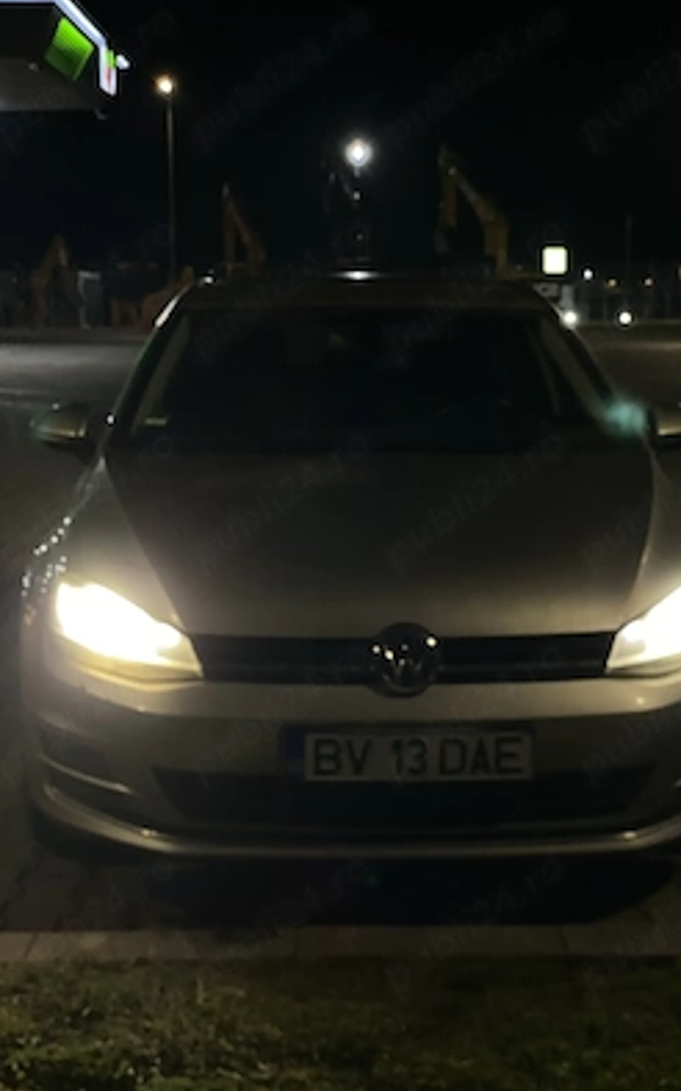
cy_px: 546
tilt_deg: -7.1
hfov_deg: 23.1
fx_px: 1664
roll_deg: -0.7
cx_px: 376
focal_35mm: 56
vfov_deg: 36.3
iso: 250
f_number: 2
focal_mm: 6
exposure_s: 1/35
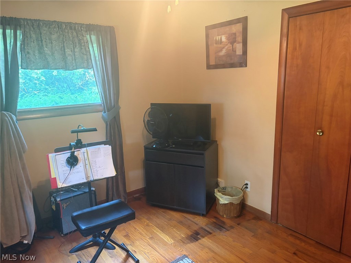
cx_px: 176
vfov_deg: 53.1
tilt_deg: -11.6
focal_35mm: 26
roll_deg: +1.8
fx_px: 264
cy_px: 132
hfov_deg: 67.3
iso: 500
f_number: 1.6
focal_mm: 5.96
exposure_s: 1/60
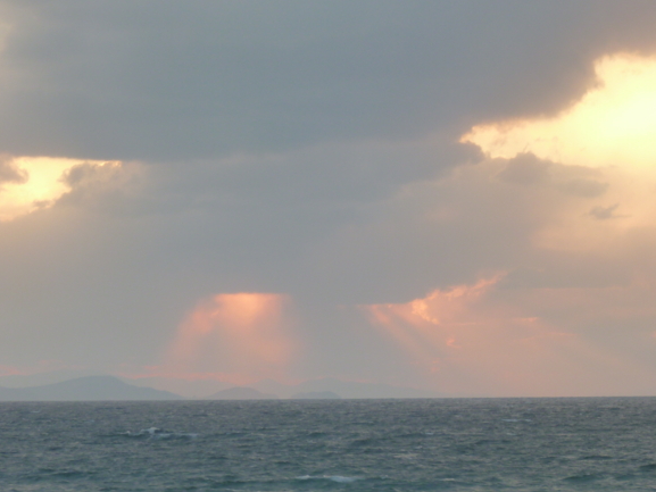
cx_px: 417
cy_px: 262
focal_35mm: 215
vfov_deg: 6.9
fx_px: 4075
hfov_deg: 9.2
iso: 125
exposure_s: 1/125
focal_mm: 27.5
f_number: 3.7
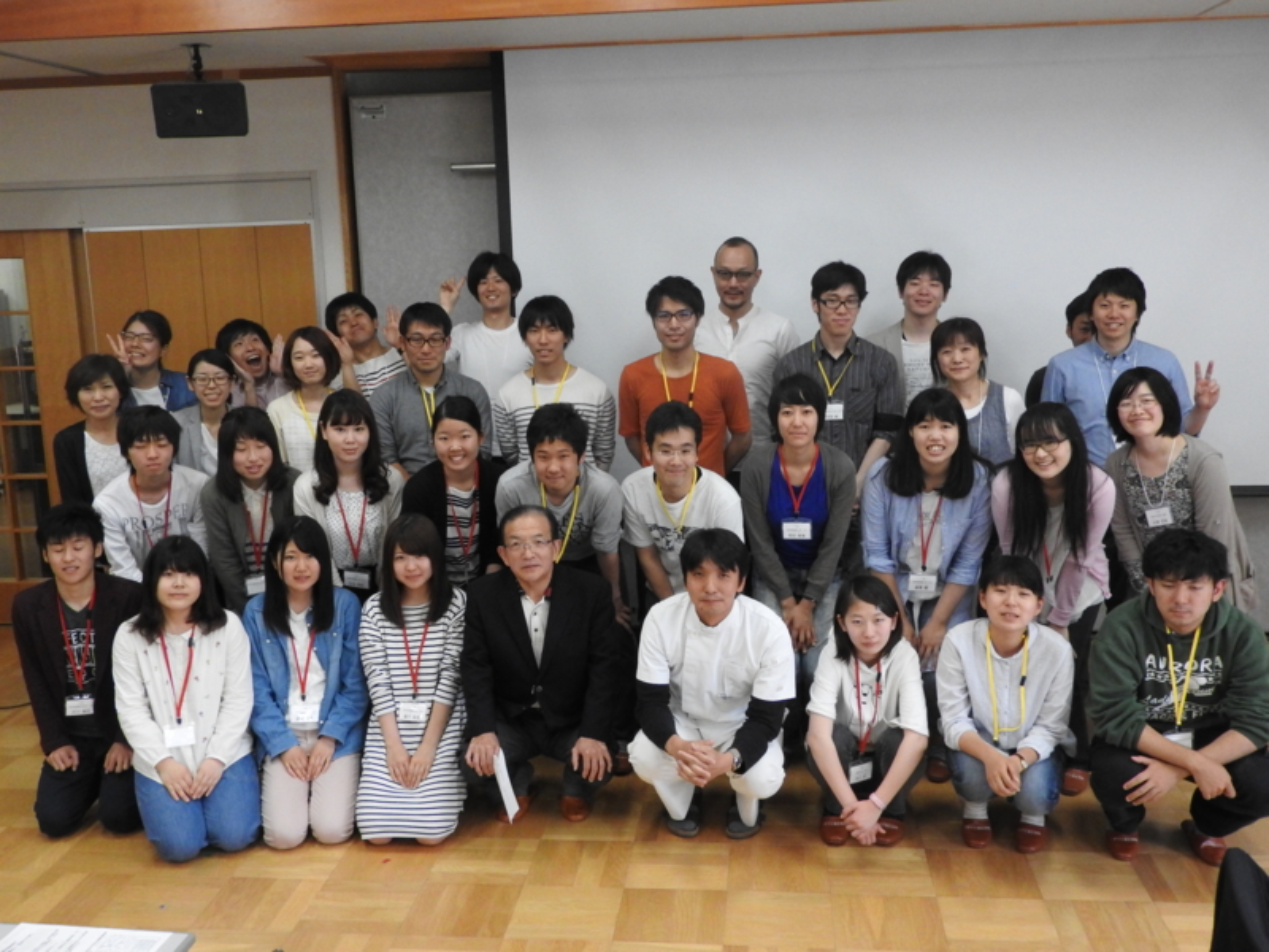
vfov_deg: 40.7
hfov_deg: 52.6
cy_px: 476
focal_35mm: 35
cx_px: 634
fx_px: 1283
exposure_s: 1/125
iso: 640
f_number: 3.8
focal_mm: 6.3
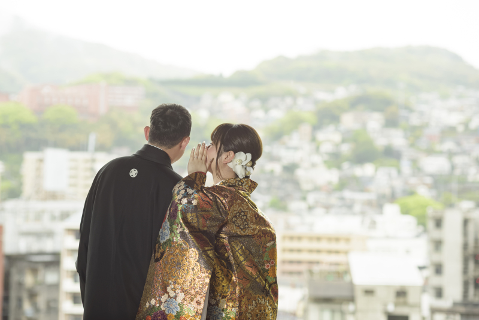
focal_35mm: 85
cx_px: 240
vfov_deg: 16.1
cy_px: 160
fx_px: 1131
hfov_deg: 23.9
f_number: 2.8
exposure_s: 1/250
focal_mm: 85
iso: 100
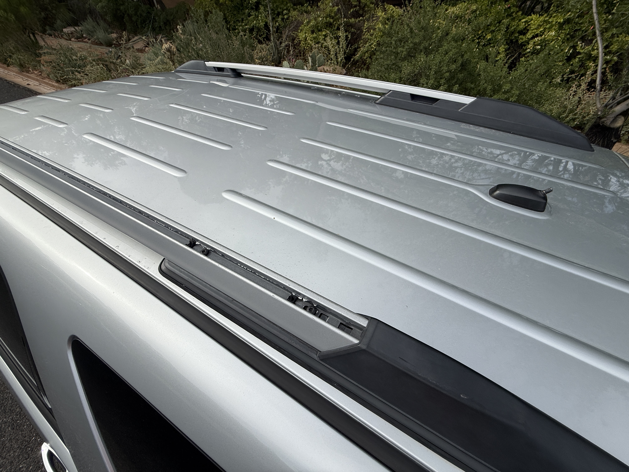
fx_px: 254
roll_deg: +3.0
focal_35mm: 14
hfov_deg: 102.1
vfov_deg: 85.7
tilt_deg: -44.9
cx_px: 314
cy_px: 236
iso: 50
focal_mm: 2.22
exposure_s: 1/2320
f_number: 2.2
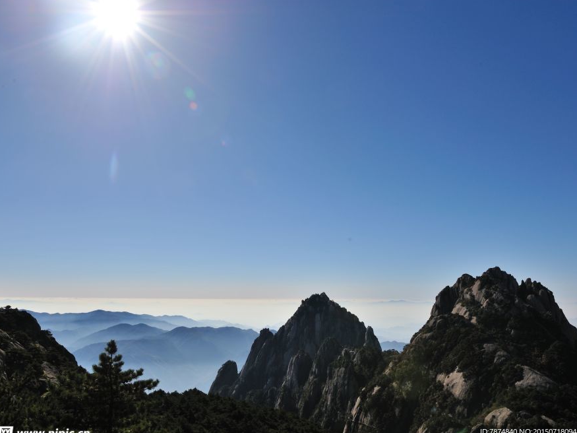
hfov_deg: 65.3
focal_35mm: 27
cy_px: 220
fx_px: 450
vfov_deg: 51.3
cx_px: 288
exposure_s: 1/640
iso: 200
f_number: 14
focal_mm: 24
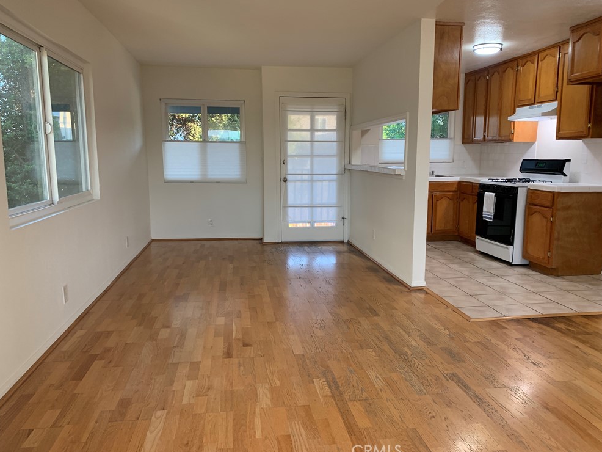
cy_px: 225
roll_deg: +0.8
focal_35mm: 27
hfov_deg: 65.3
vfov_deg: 51.4
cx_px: 299
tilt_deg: -8.1
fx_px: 470
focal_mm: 4.25
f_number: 1.8
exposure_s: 1/60
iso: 100
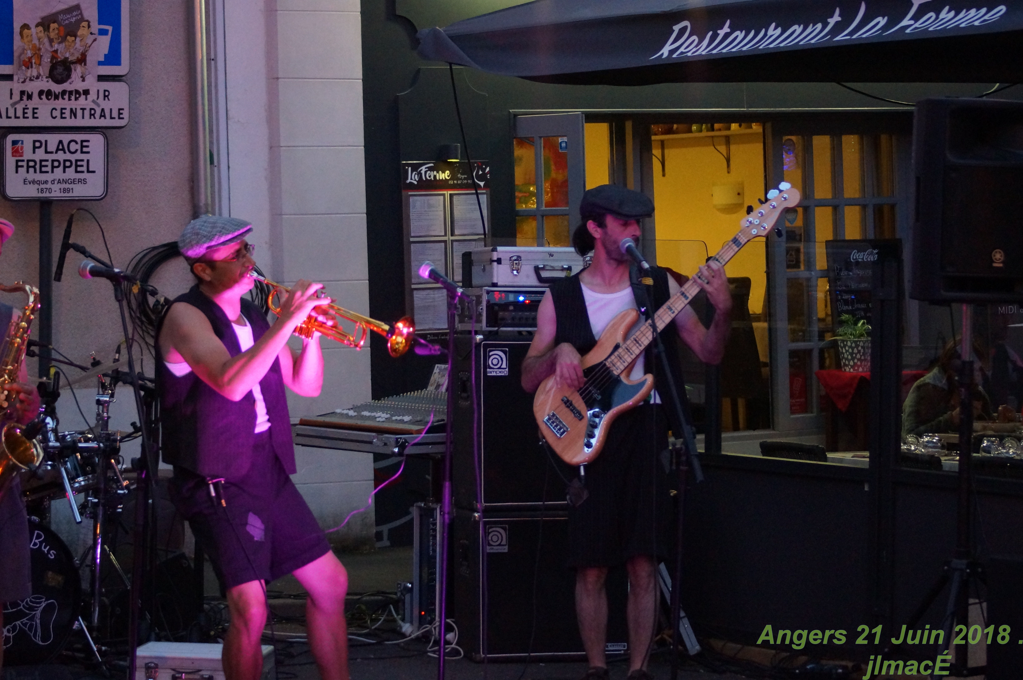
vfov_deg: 12.2
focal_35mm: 112
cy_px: 340
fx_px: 3193
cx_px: 512
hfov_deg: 18.2
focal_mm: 75
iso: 3200
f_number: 4.5
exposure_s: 1/60
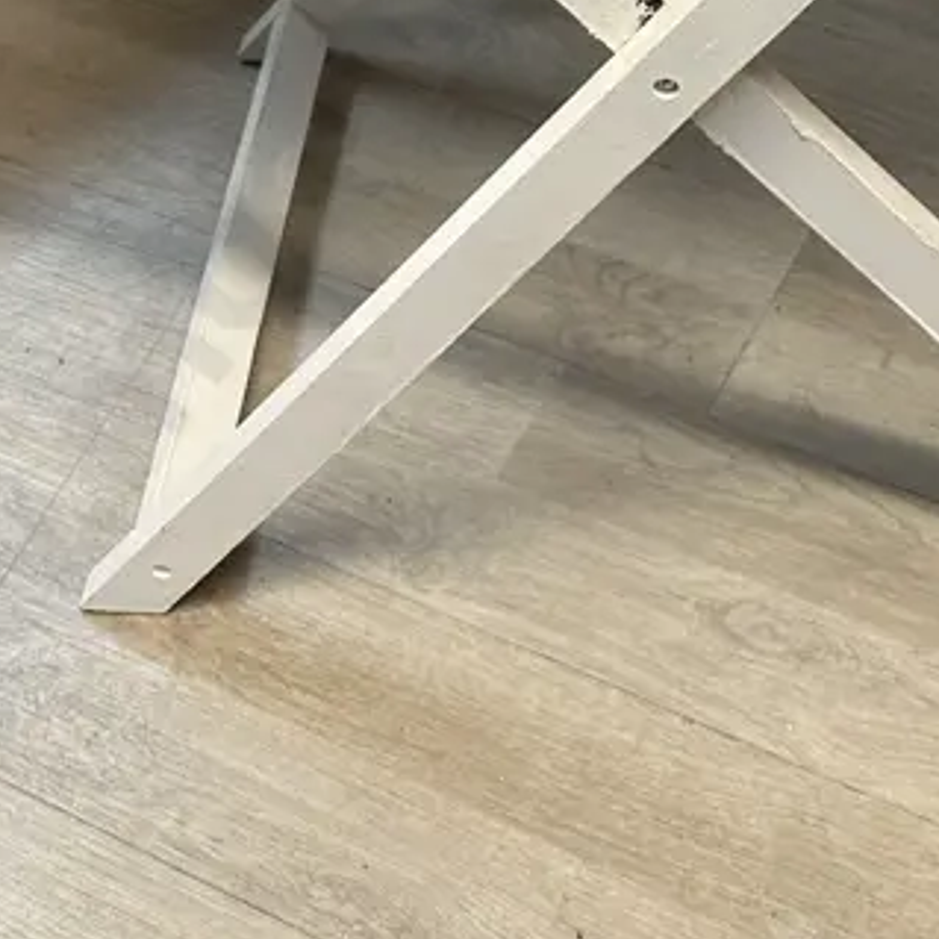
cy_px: -294
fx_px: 2087
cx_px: 659
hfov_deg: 25.2
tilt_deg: -30.9
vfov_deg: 22.6
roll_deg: +1.1
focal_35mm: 68
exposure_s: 1/100
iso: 200
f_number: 1.78
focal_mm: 6.86
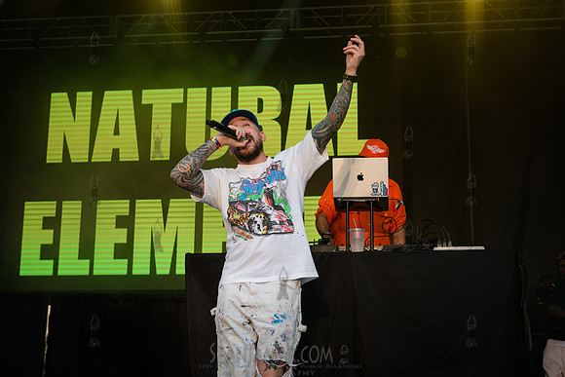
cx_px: 309
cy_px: 191
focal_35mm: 55
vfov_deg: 24.7
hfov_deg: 36.2
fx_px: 862
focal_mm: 50
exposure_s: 1/800
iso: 1000
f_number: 4.5
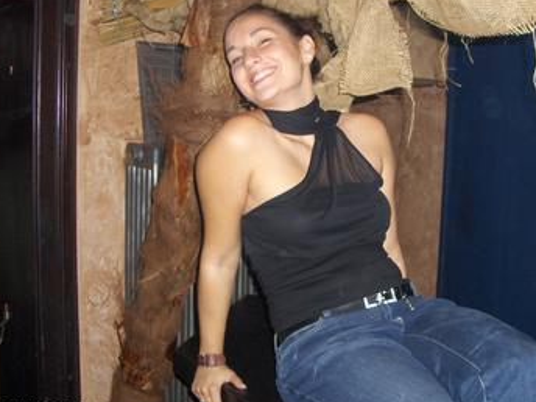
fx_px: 743
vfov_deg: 30.3
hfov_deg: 39.5
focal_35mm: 48
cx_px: 318
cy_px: 196
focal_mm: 5.8
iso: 100
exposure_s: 1/60
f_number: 2.6
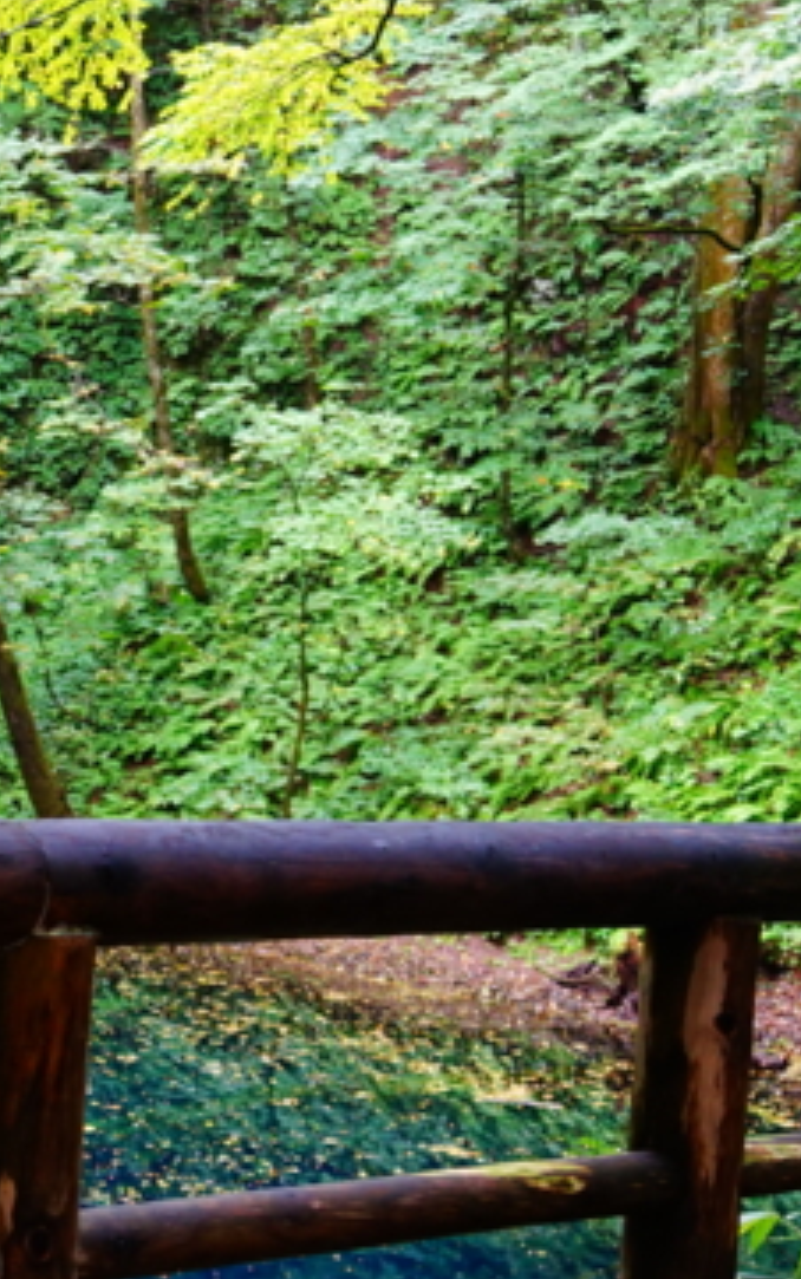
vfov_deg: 33.4
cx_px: -510
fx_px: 2128
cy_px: 760
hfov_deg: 18.2
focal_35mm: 61
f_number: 4
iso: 500
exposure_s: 1/60
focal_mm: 18
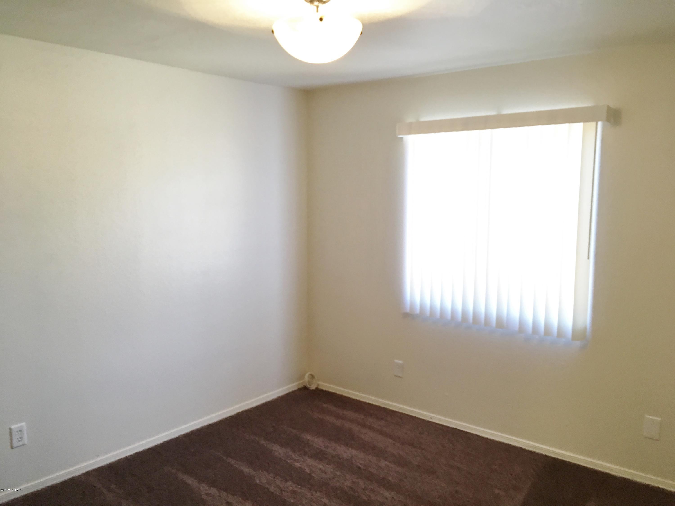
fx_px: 565
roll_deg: -1.6
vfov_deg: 48.2
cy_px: 253
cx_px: 338
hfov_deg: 61.7
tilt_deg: -9.8
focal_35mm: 29
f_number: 2.2
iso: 100
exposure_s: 1/30
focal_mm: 4.15
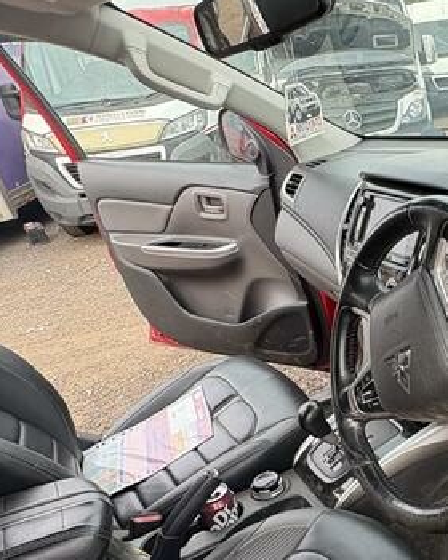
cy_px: 394
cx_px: 459
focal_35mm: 35
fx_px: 580
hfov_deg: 37.3
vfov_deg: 50.2
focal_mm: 2.22
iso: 64
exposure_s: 1/131
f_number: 2.2
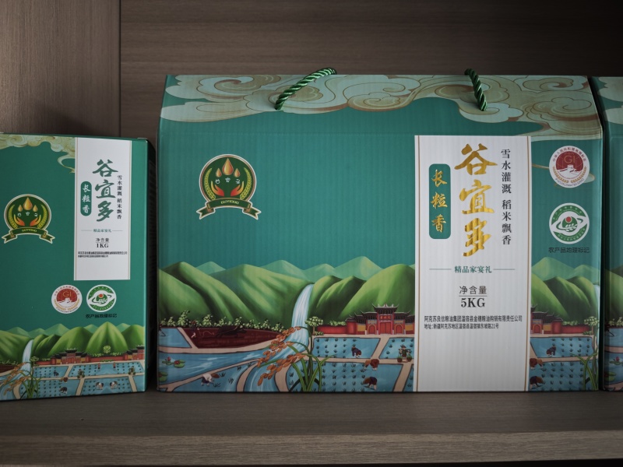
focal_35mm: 23
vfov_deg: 58.9
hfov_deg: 73.9
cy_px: 234
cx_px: 312
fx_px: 414
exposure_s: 1/58.9
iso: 400
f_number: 1.62
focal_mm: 6.55
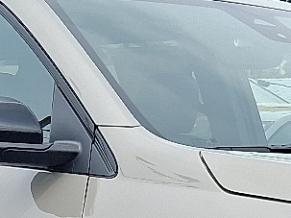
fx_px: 1109
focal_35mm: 132
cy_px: 398
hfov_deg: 14.8
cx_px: 249
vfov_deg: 10.5
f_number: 1.8
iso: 25
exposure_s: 1/1000
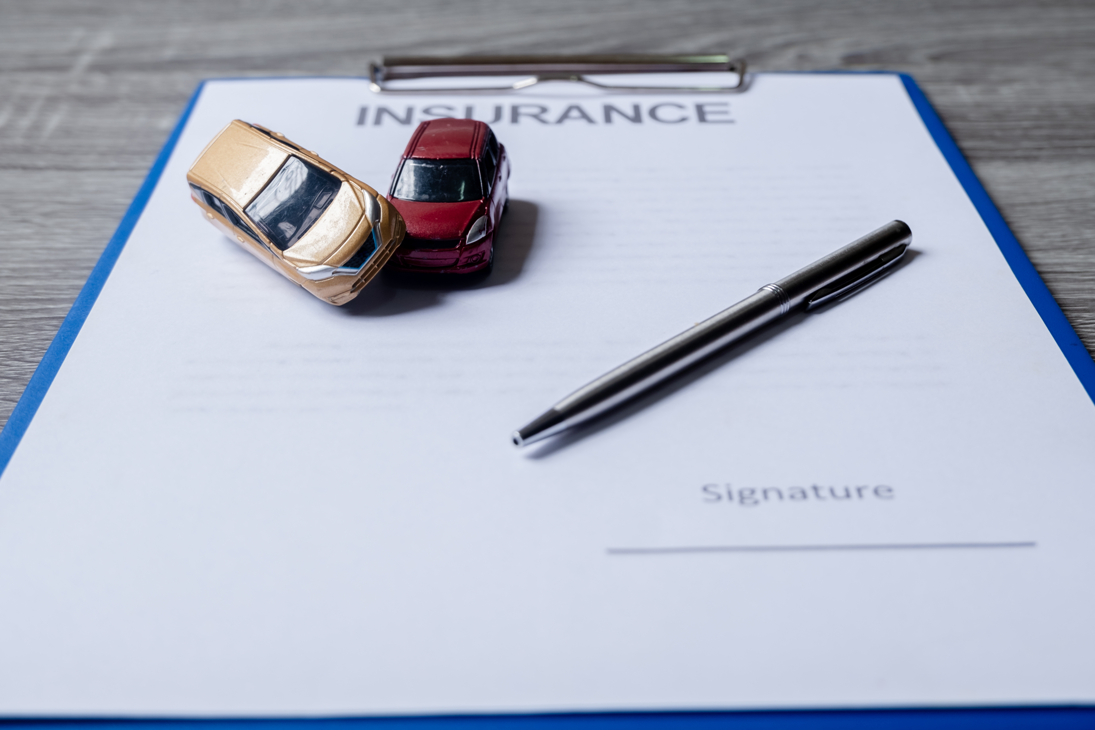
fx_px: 1521
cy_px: 365
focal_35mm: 50
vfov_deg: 27.0
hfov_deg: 39.6
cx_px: 548
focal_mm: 33.3
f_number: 4.9
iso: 250
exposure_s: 1/80
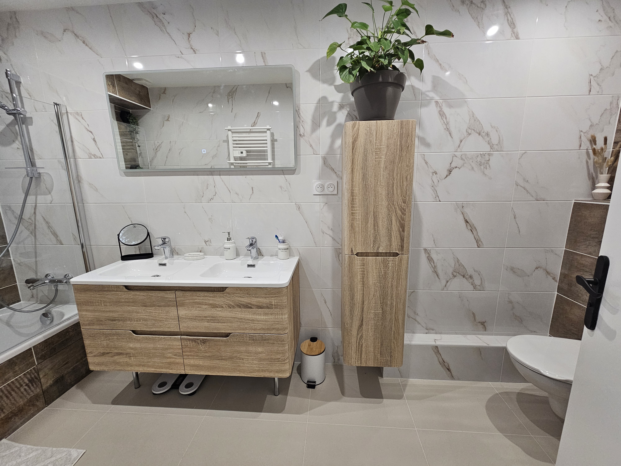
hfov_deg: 106.2
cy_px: 233
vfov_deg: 89.9
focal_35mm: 13
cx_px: 310
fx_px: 233
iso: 250
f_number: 2.2
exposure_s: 1/50
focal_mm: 2.2
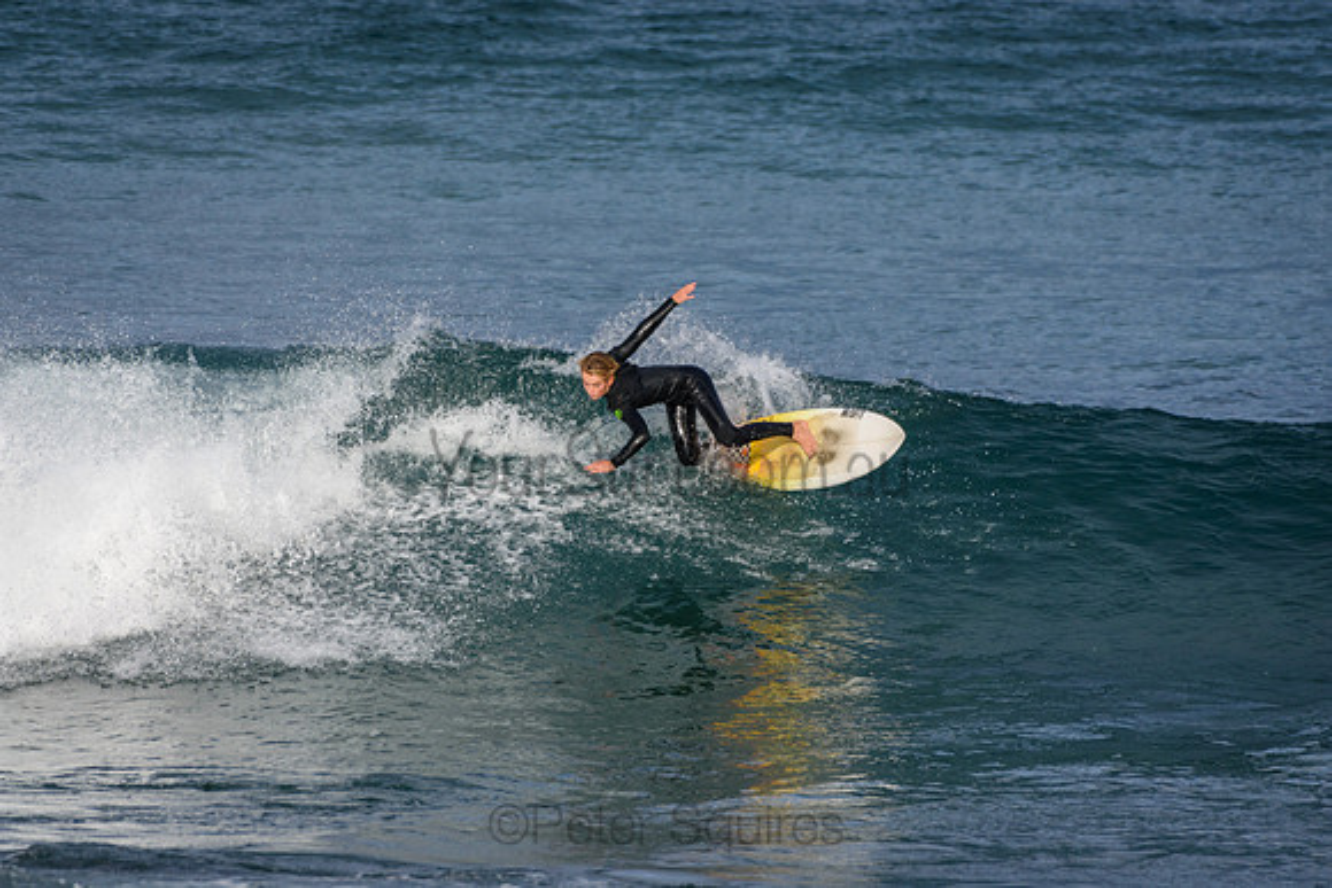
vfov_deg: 1.8
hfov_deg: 2.7
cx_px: 666
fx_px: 27755
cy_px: 444
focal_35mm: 750
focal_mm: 500
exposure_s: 1/2000
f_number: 5.6
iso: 220
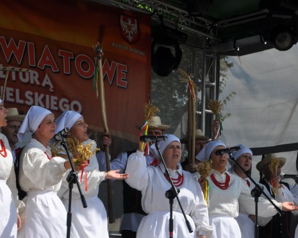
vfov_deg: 13.4
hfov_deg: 16.7
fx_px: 1014
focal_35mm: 115
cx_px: 175
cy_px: 175
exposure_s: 1/500
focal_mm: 38
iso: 200
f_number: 11
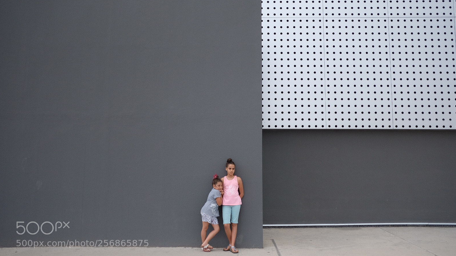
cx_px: 228
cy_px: 113
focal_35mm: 37
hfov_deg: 54.0
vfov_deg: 32.0
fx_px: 447
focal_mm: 23
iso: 400
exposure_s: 1/4000
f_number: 2
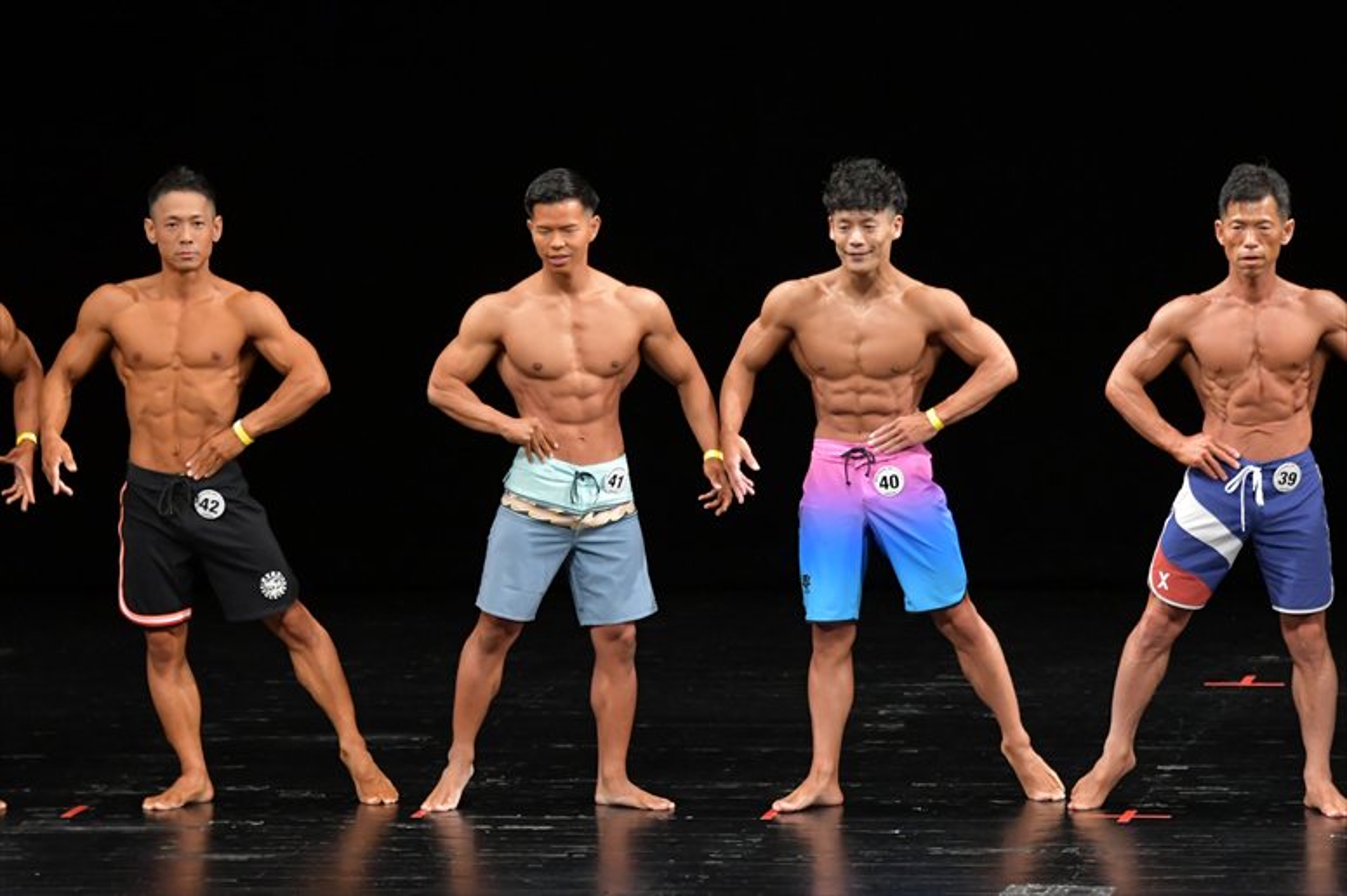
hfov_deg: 8.1
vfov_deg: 5.4
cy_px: 448
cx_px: 674
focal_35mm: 255
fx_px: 9537
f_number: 5.6
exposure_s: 1/400
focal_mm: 170
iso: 3200
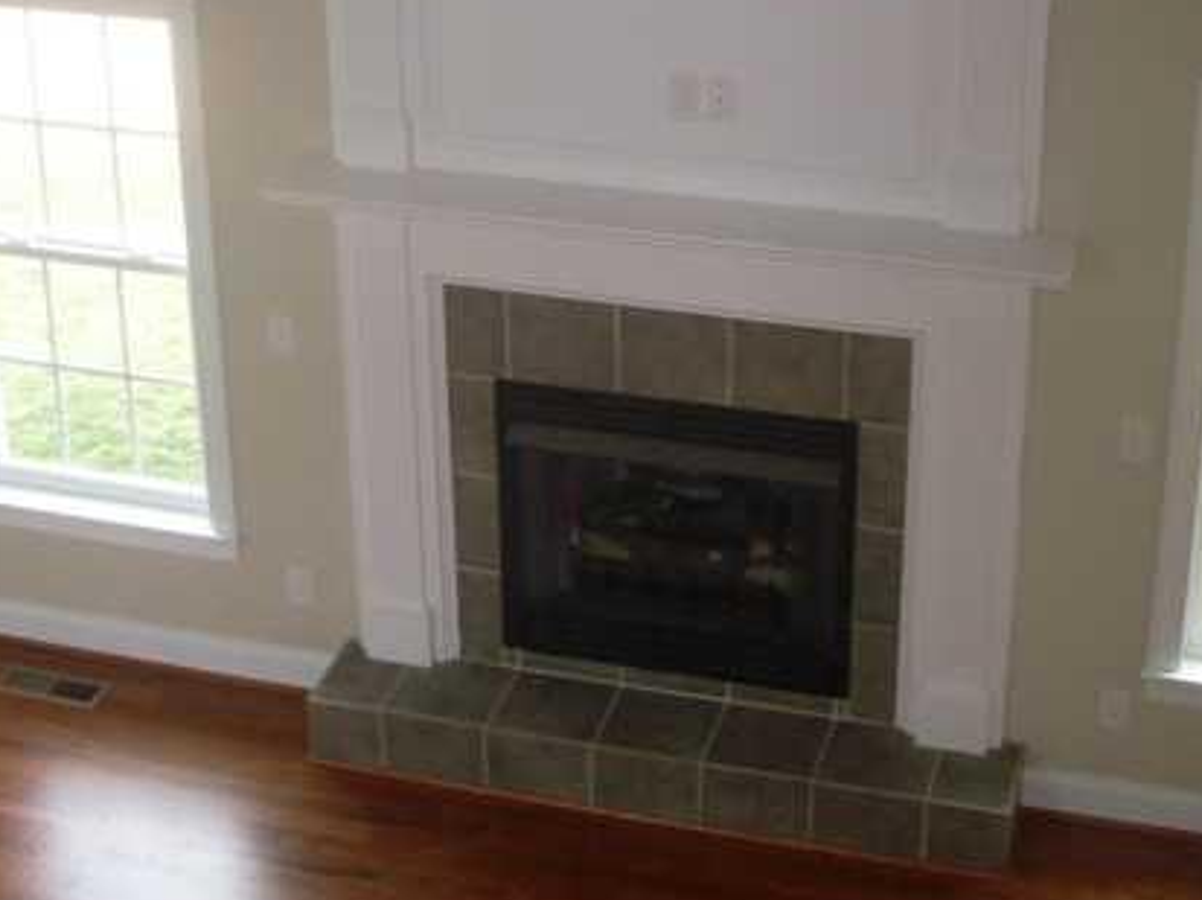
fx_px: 2637
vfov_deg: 19.2
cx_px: 582
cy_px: 248
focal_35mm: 76
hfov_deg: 25.7
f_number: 3.5
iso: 100
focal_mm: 8.1
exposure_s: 1/45
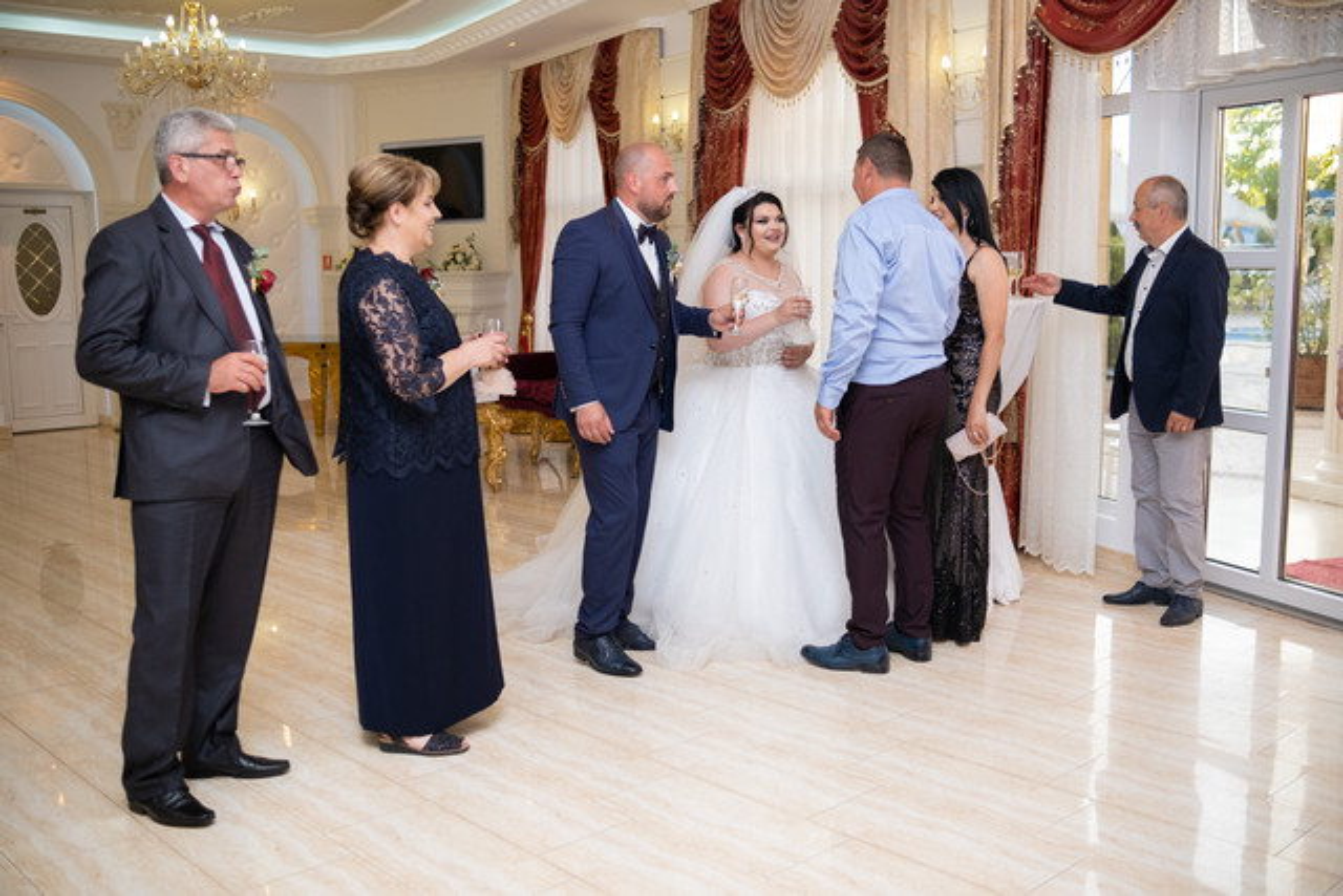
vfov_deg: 37.9
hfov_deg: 54.4
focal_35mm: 35
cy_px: 448
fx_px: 1306
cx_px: 672
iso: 400
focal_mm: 23
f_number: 2
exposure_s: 1/250
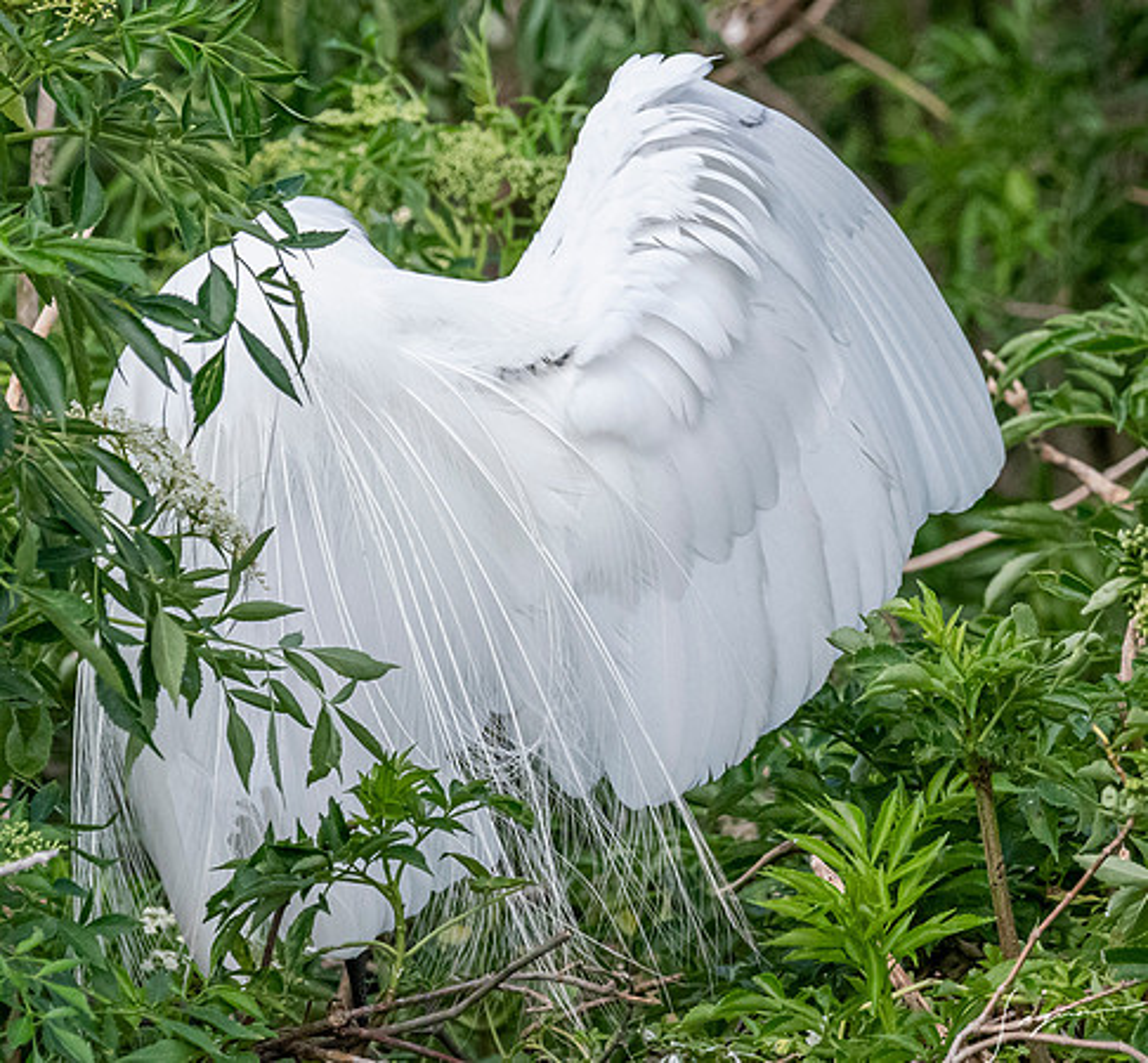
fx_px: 23444
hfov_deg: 2.8
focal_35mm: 648
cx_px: 1284
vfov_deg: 2.6
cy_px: 465
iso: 2000
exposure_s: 1/2500
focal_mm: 260
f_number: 9
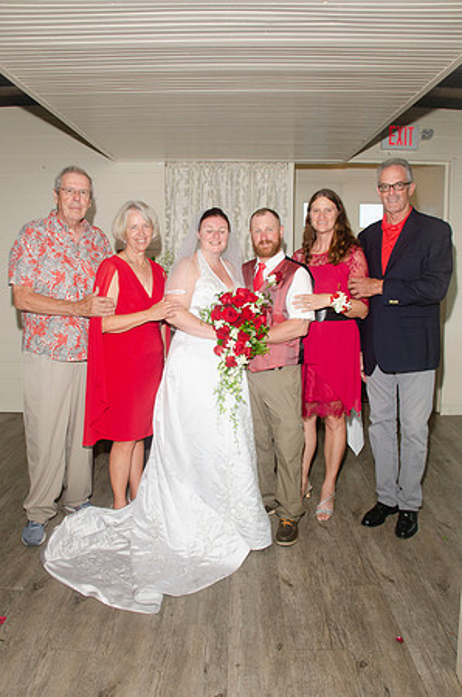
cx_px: 231
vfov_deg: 67.5
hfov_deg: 47.7
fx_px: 522
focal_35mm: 27
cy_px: 348
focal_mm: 18
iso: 400
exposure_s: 1/250
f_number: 5.6
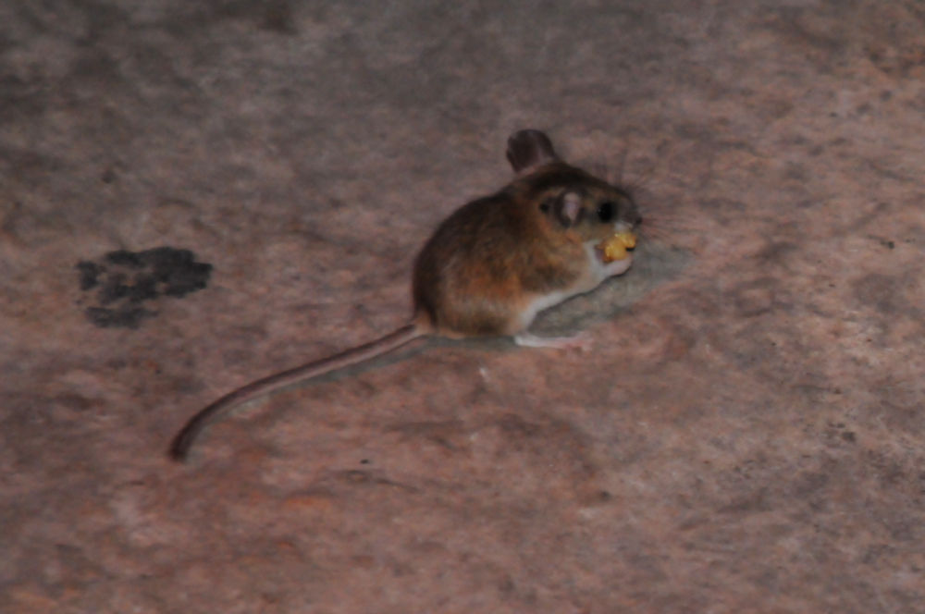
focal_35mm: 255
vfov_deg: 5.4
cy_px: 307
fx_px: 6544
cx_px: 462
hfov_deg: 8.1
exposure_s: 1/30
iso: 2000
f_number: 6
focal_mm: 170
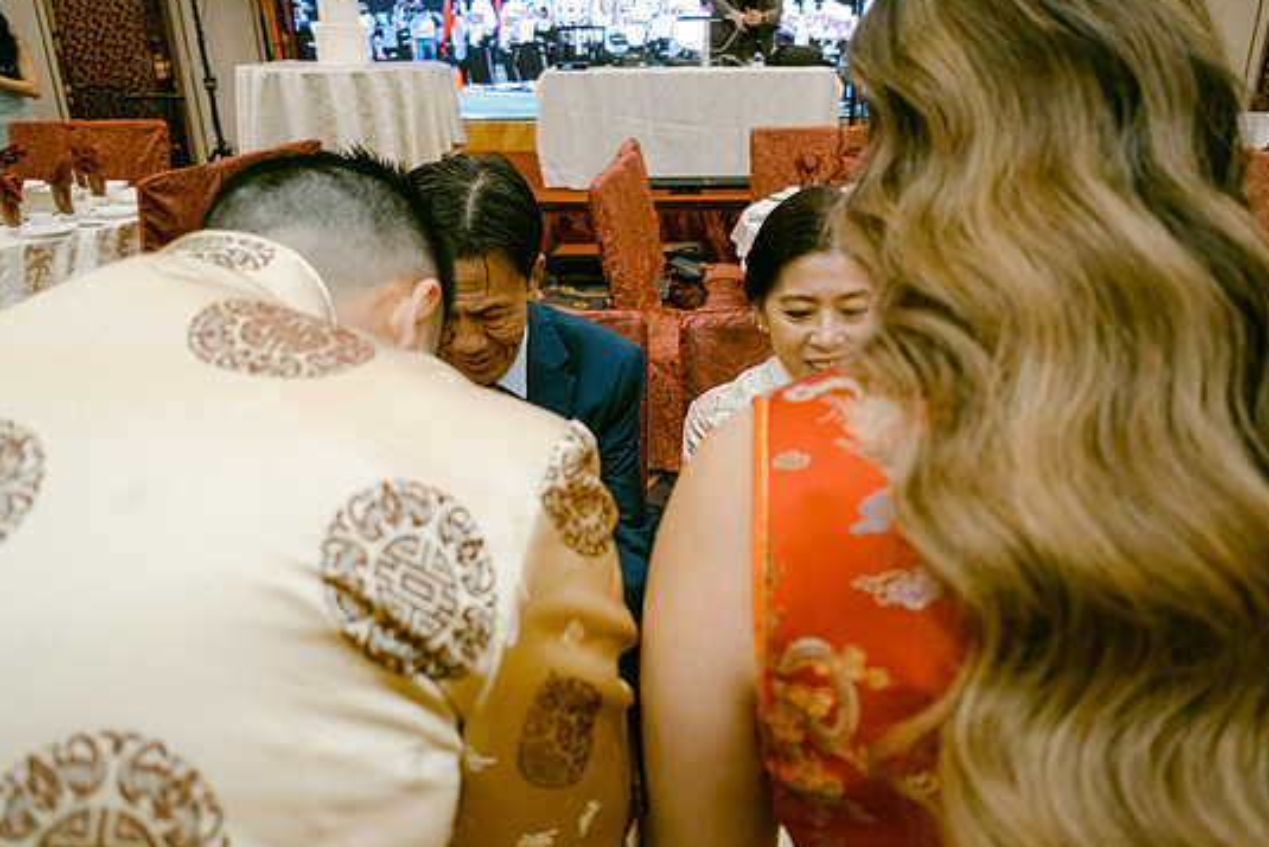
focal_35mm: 26
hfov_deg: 69.3
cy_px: 405
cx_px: 683
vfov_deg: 49.6
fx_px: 917
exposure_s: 1/125
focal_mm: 16
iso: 1000
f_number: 2.8
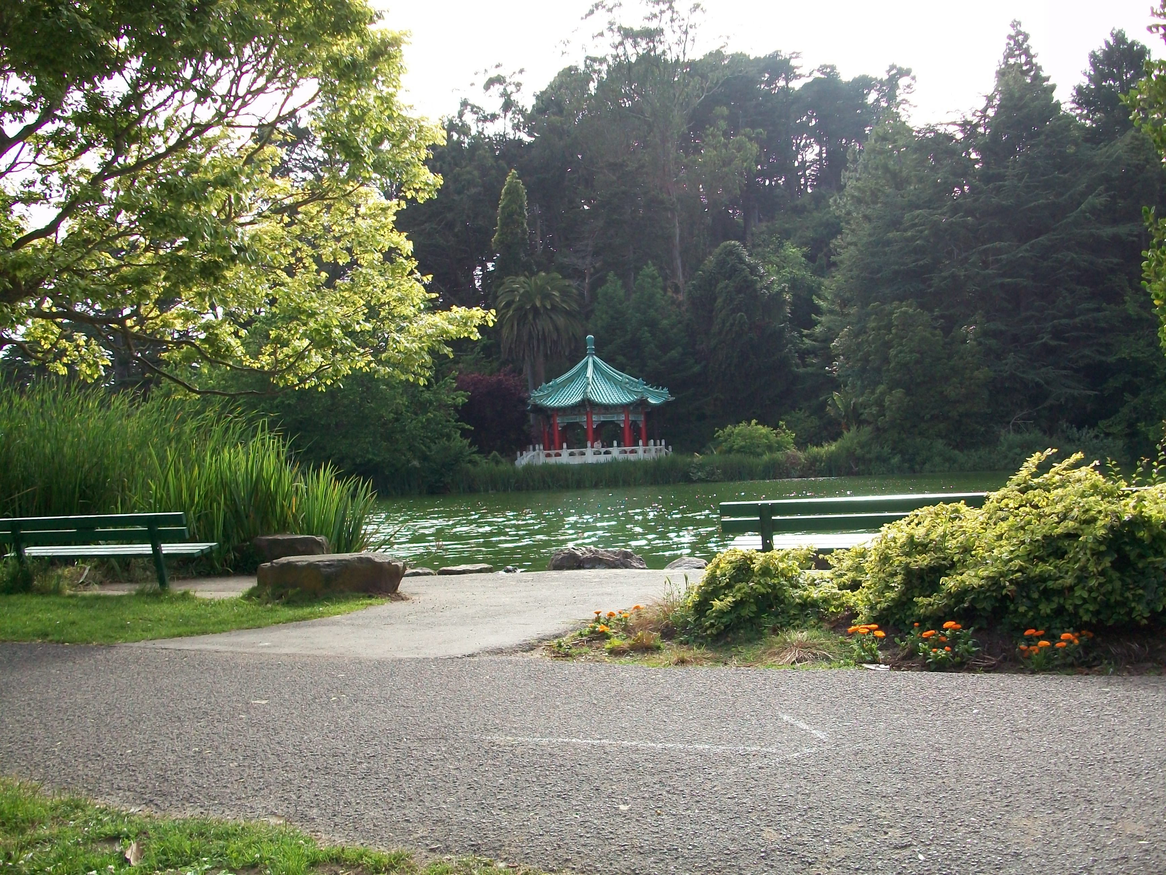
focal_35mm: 34
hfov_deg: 54.0
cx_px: 583
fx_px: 1145
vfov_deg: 41.8
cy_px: 438
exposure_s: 1/500
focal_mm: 5.7
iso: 80
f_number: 2.8
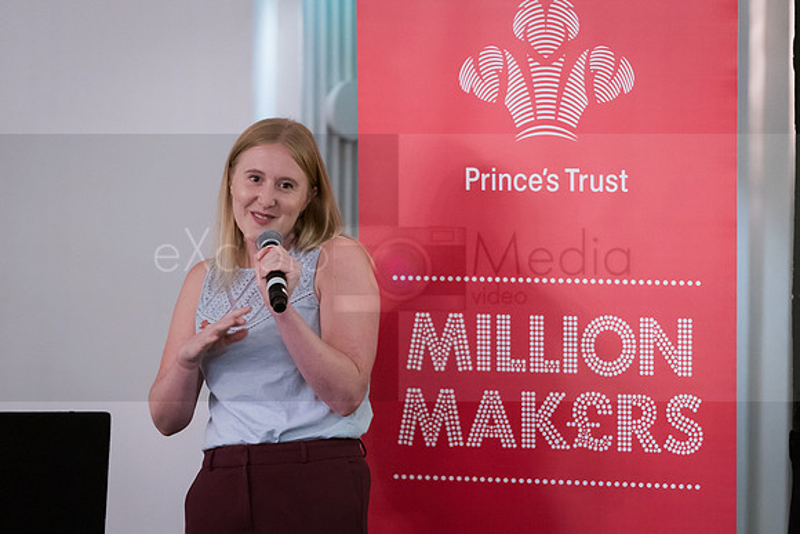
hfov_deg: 8.2
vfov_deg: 5.5
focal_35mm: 250
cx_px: 451
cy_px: 296
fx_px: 5546
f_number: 2.8
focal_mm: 200
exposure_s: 1/100
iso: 6400
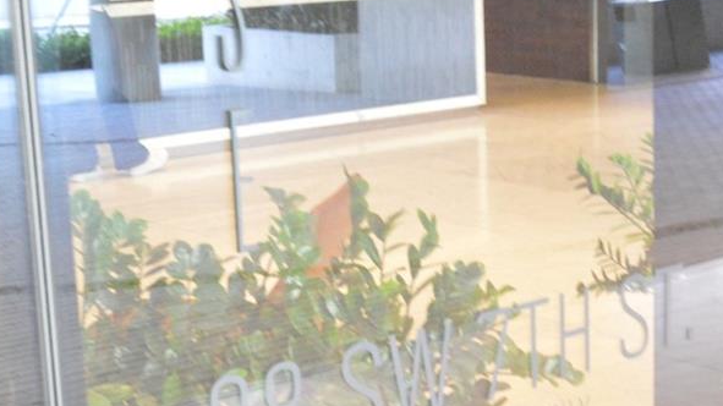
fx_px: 1629
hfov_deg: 24.9
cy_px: 278
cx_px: 494
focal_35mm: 85
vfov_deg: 14.2
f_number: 3.5
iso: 3200
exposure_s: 1/125
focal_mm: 20
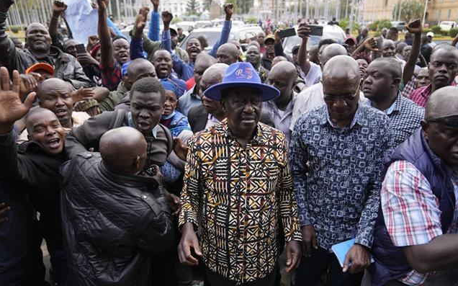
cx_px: 232
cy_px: 142
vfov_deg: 49.2
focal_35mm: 25
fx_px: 312
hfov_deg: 72.6
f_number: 2.8
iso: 100
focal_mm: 24
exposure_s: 1/200
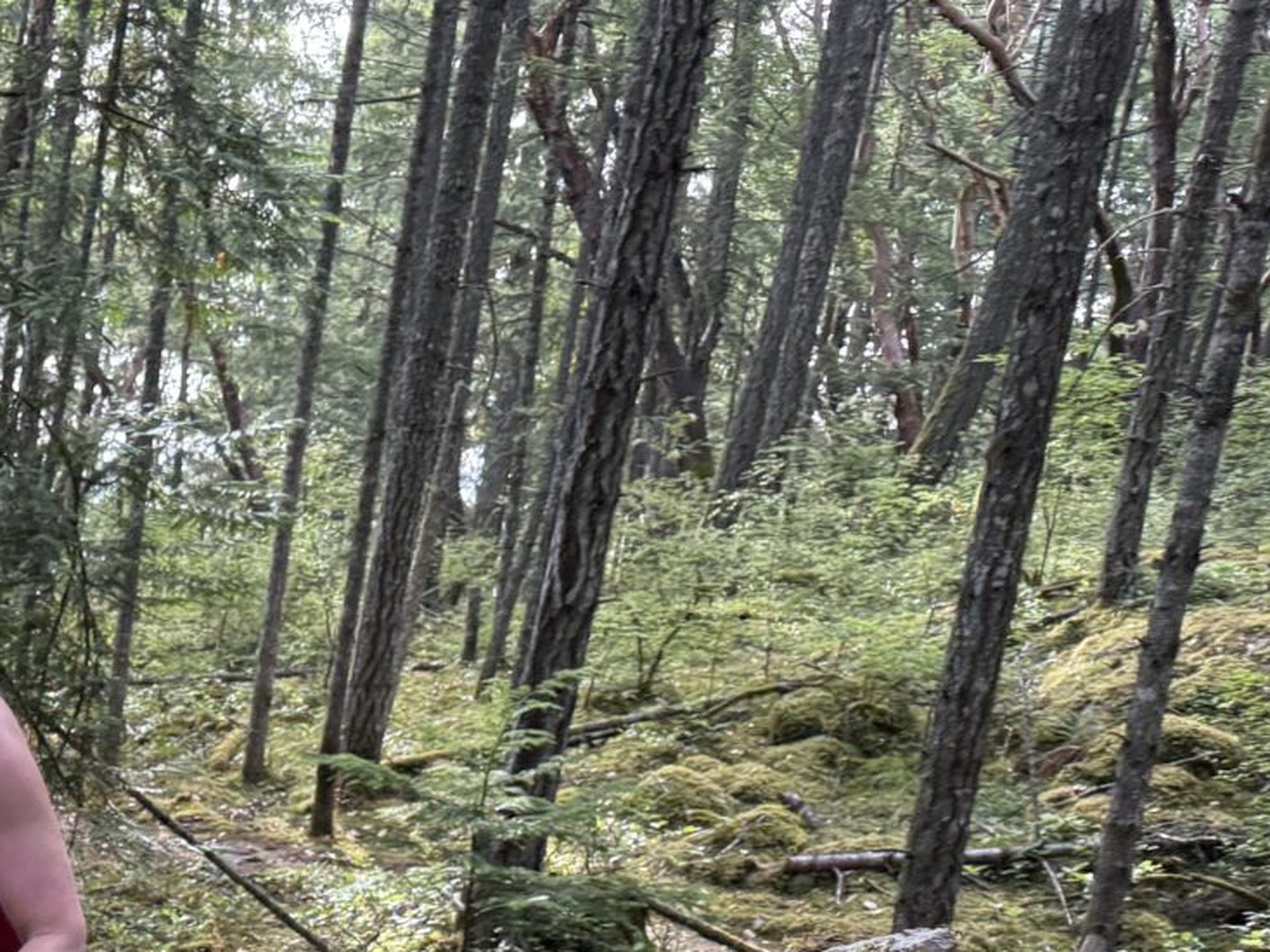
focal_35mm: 67
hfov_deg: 25.5
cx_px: -325
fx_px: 2457
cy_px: 1179
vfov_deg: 20.3
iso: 160
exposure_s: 1/144
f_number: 1.78
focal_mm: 6.76
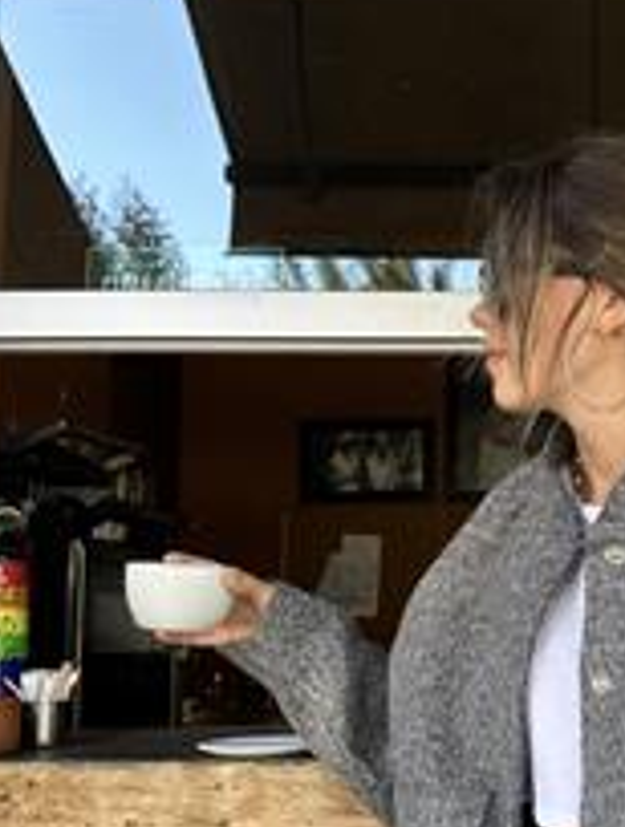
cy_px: 673
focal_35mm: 50
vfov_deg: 36.7
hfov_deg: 27.7
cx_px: 605
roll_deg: +0.5
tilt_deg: +2.2
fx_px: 1199
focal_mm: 6.86
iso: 64
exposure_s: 1/221
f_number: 1.78
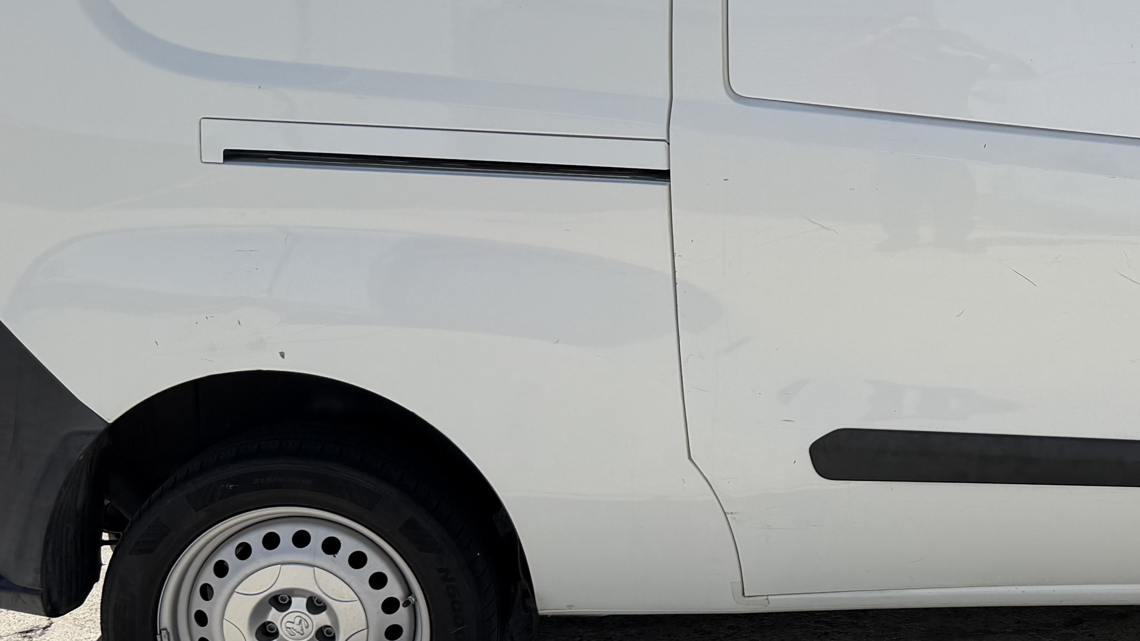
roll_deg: -1.2
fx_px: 1814
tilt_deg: -13.7
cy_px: 203
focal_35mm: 60
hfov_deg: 32.5
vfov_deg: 20.0
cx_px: 1098
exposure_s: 1/4975
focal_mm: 6.76
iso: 80
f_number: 1.78
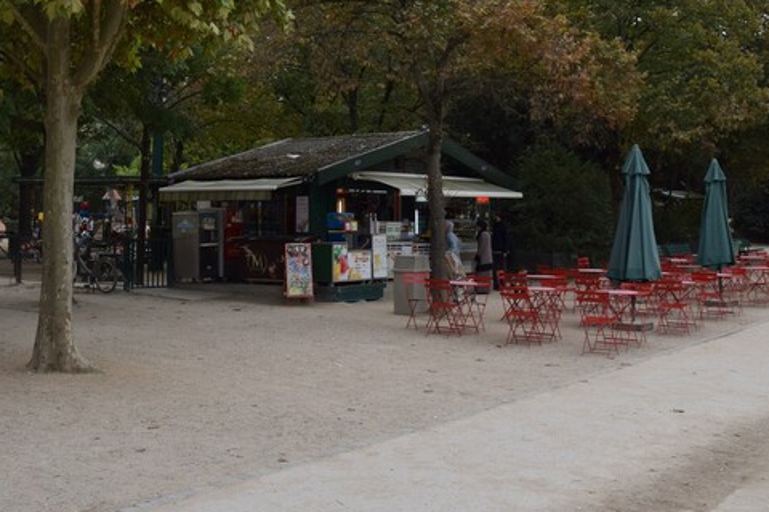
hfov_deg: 43.5
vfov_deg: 29.4
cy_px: 127
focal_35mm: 45
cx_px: 332
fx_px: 961
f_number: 8
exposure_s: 1/250
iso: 220
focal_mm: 18
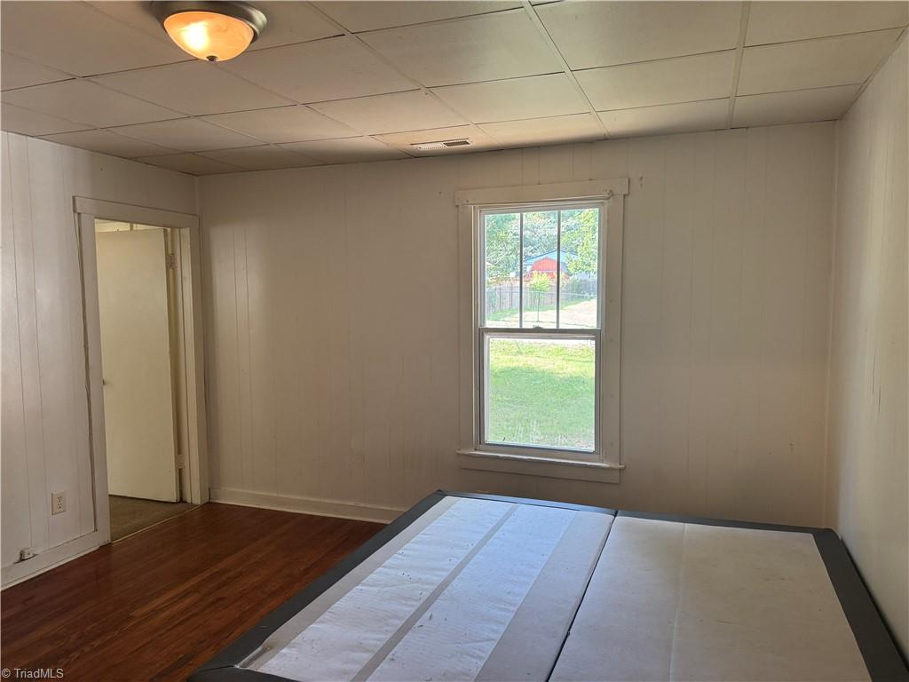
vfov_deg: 56.8
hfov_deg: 71.6
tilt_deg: -4.9
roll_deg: +0.8
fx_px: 630
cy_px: 341
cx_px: 454
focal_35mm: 24
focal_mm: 6.76
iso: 160
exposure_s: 1/120
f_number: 1.78
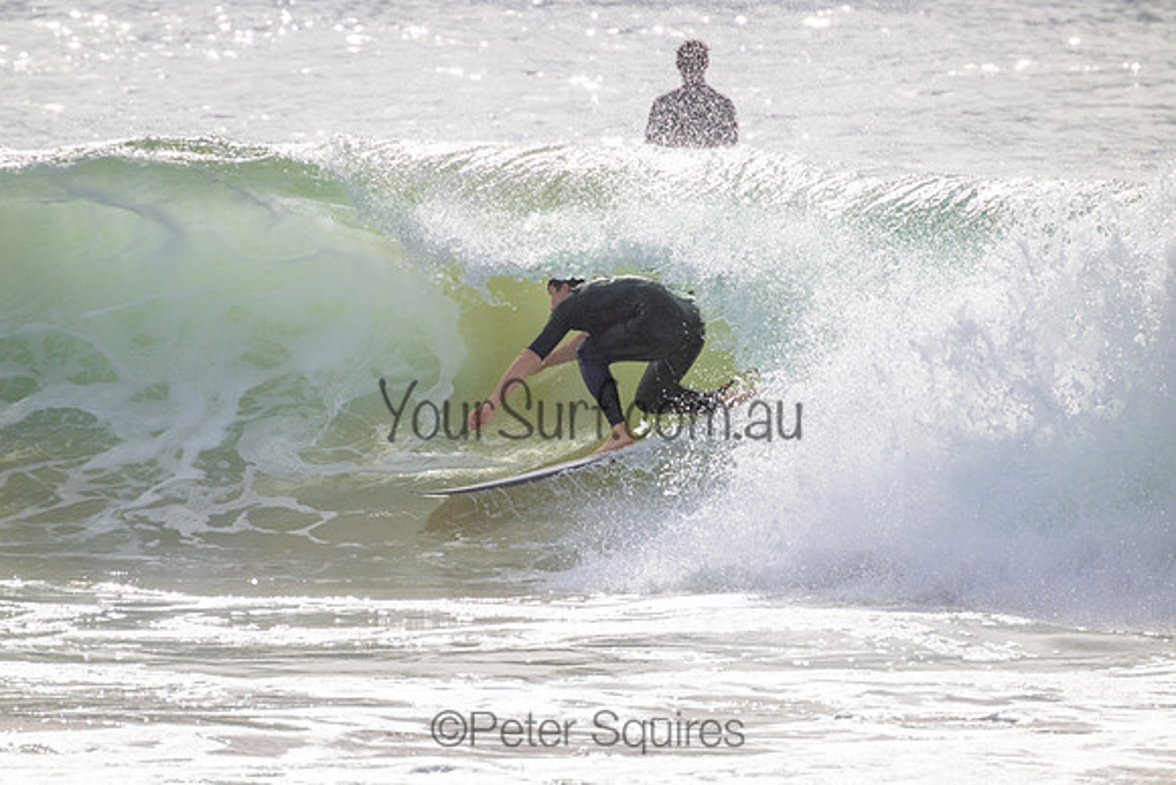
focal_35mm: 800
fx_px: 26138
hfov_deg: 2.6
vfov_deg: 1.7
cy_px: 392
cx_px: 588
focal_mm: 800
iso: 450
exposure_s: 1/2000
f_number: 11
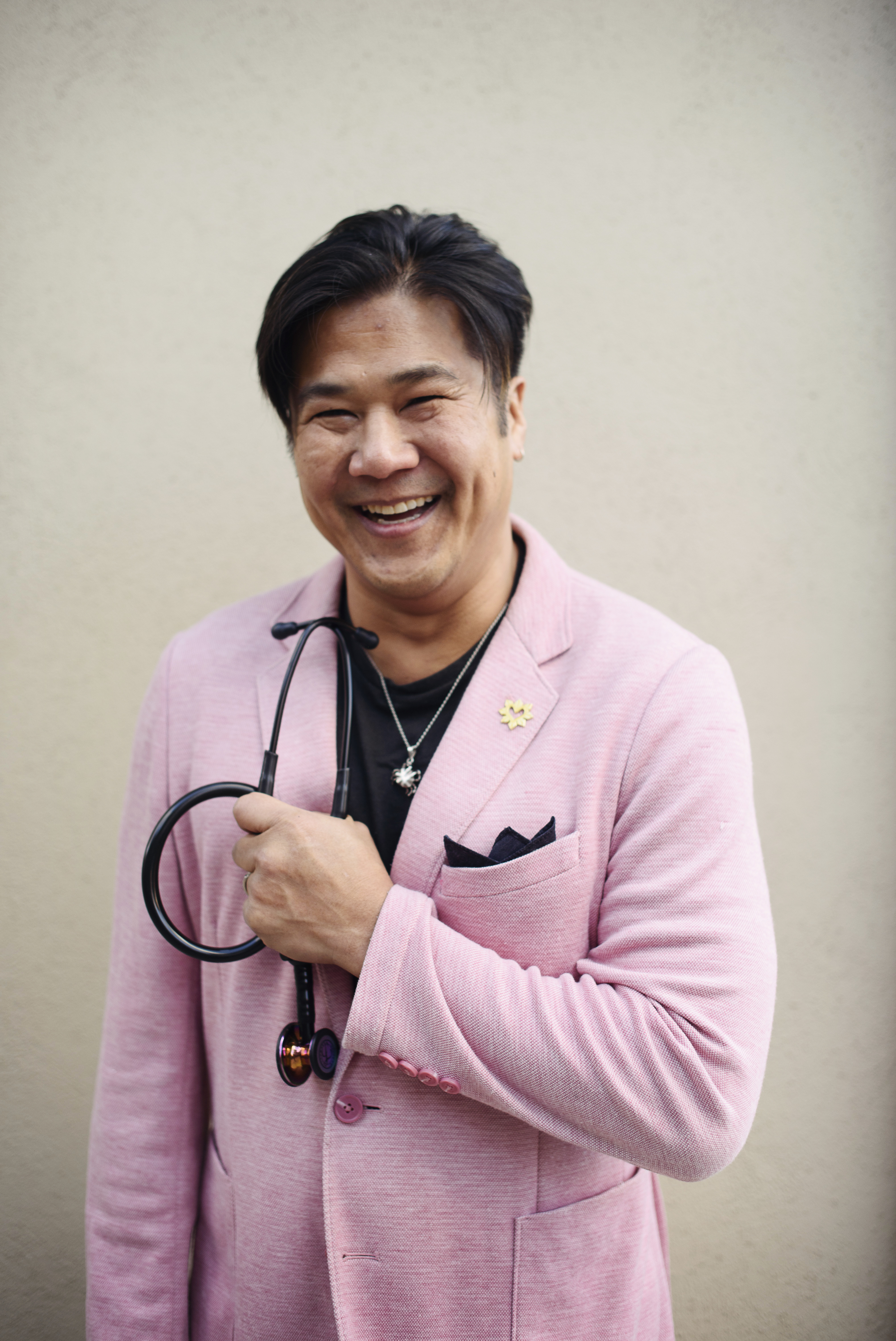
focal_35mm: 50
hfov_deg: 27.0
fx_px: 1865
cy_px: 670
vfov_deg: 39.6
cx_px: 448
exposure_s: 1/320
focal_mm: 50
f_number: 2.5
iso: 160
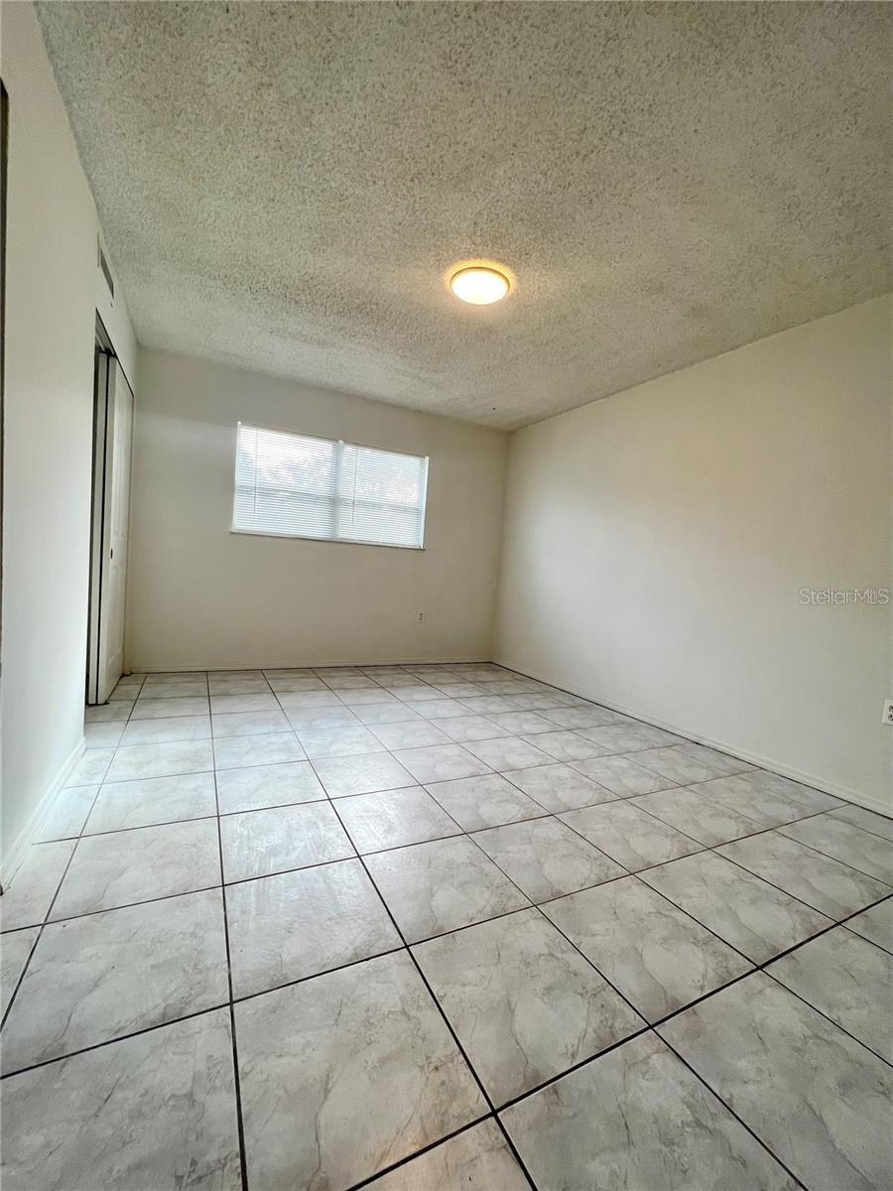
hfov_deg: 89.9
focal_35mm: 13
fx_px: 447
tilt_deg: -3.2
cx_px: 446
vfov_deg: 106.2
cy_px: 596
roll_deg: -4.5
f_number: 1.8
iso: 50
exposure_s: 1/120
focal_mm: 1.57
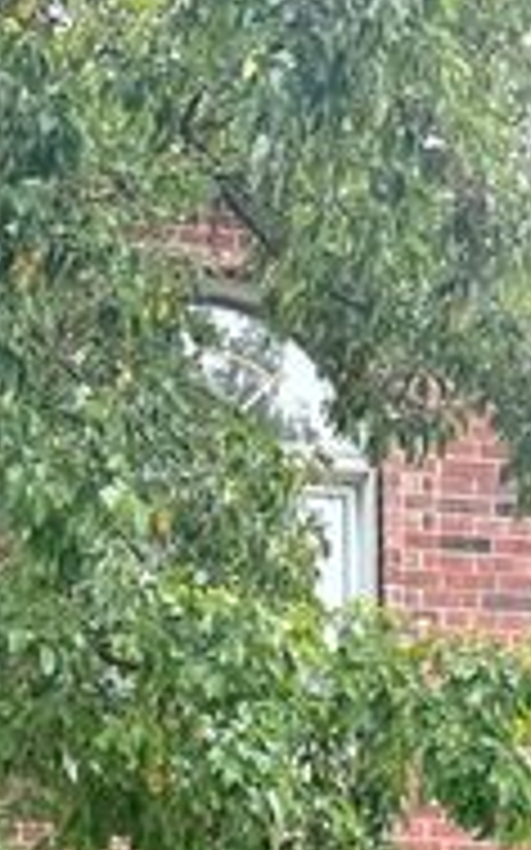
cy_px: 1221
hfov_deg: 13.9
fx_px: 2085
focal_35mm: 90
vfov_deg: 20.3
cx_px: -180
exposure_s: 1/695
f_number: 1.78
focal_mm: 6.76
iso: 80
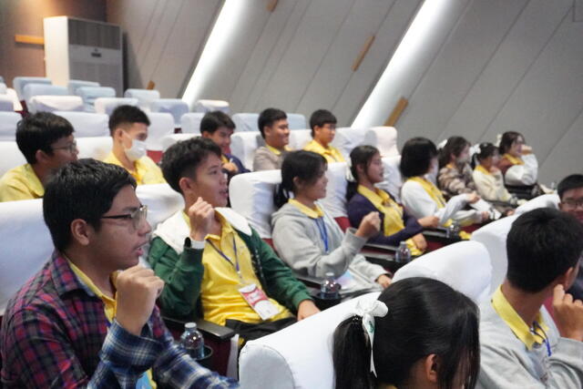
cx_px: 292
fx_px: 656
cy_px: 194
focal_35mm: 40
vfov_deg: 33.0
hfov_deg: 47.9
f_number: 5.6
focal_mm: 27
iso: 16000
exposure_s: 1/250
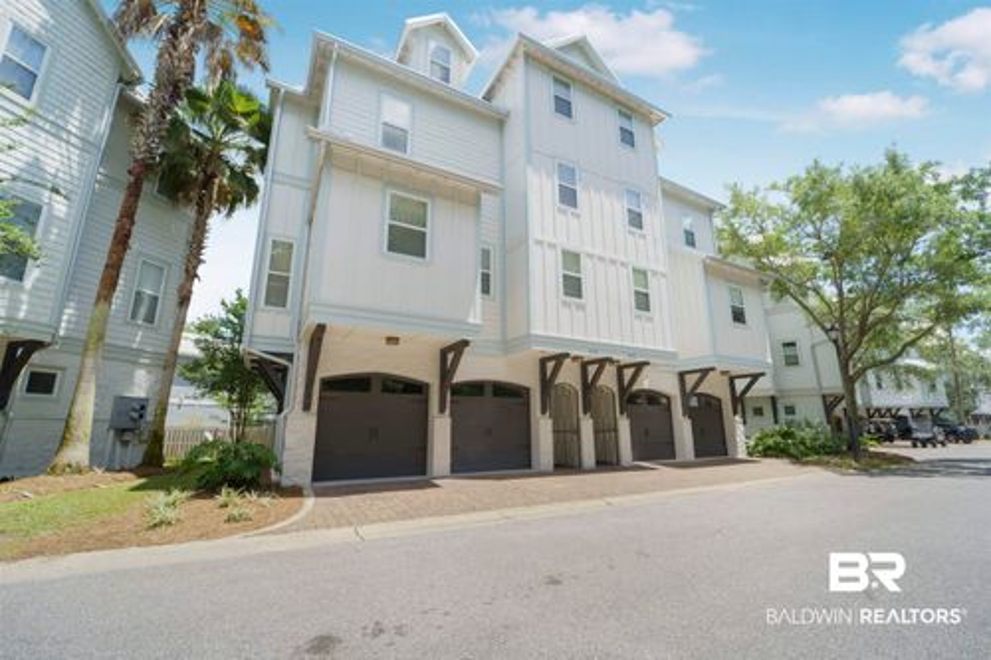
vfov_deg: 81.2
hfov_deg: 104.3
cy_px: 330
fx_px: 385
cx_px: 496
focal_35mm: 14
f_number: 11
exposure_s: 1/125
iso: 100
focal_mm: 14
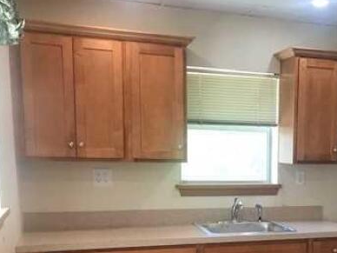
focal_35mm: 52
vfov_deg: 27.0
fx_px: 506
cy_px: 230
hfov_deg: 35.3
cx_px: 282
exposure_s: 1/30
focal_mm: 3.99
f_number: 1.8
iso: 25
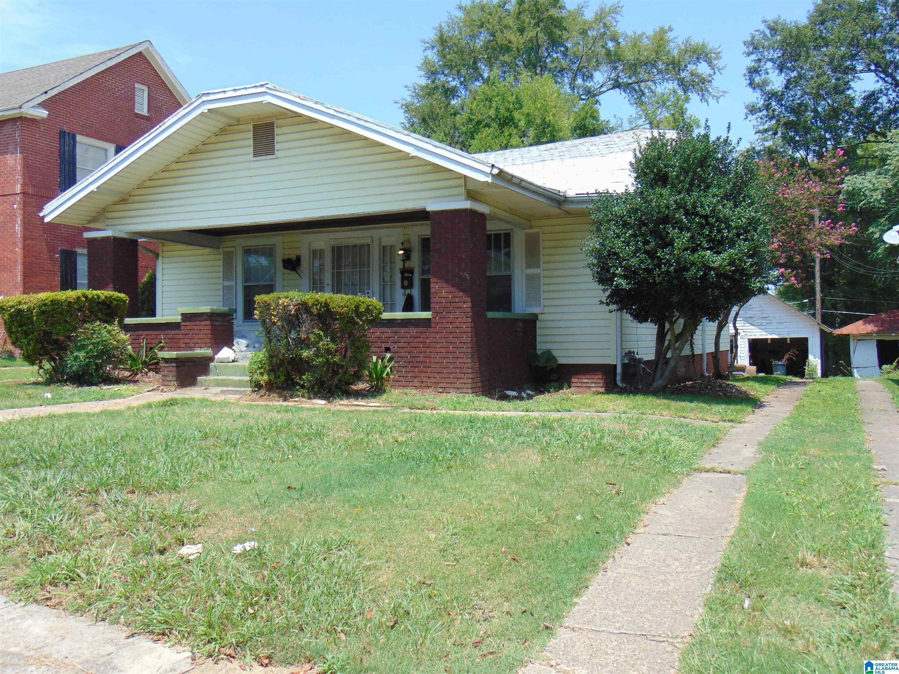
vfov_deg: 42.9
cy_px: 337
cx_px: 450
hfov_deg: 55.4
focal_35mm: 33
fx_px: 857
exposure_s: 1/800
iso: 80
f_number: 3.2
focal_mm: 5.8
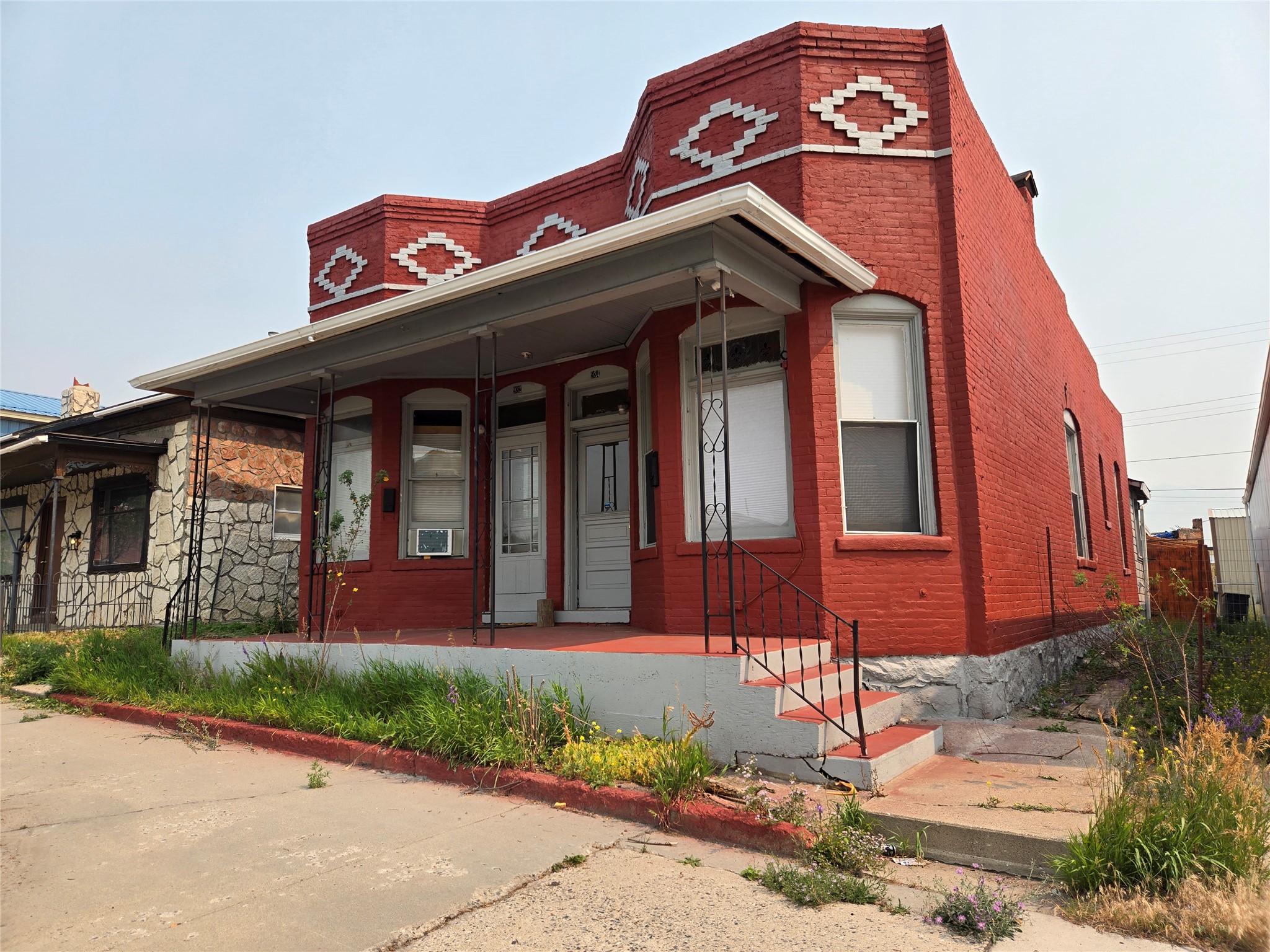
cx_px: 635
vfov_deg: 58.9
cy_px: 476
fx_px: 844
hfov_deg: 73.9
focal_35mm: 23
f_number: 1.8
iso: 25
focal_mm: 5.4
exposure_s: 1/1690
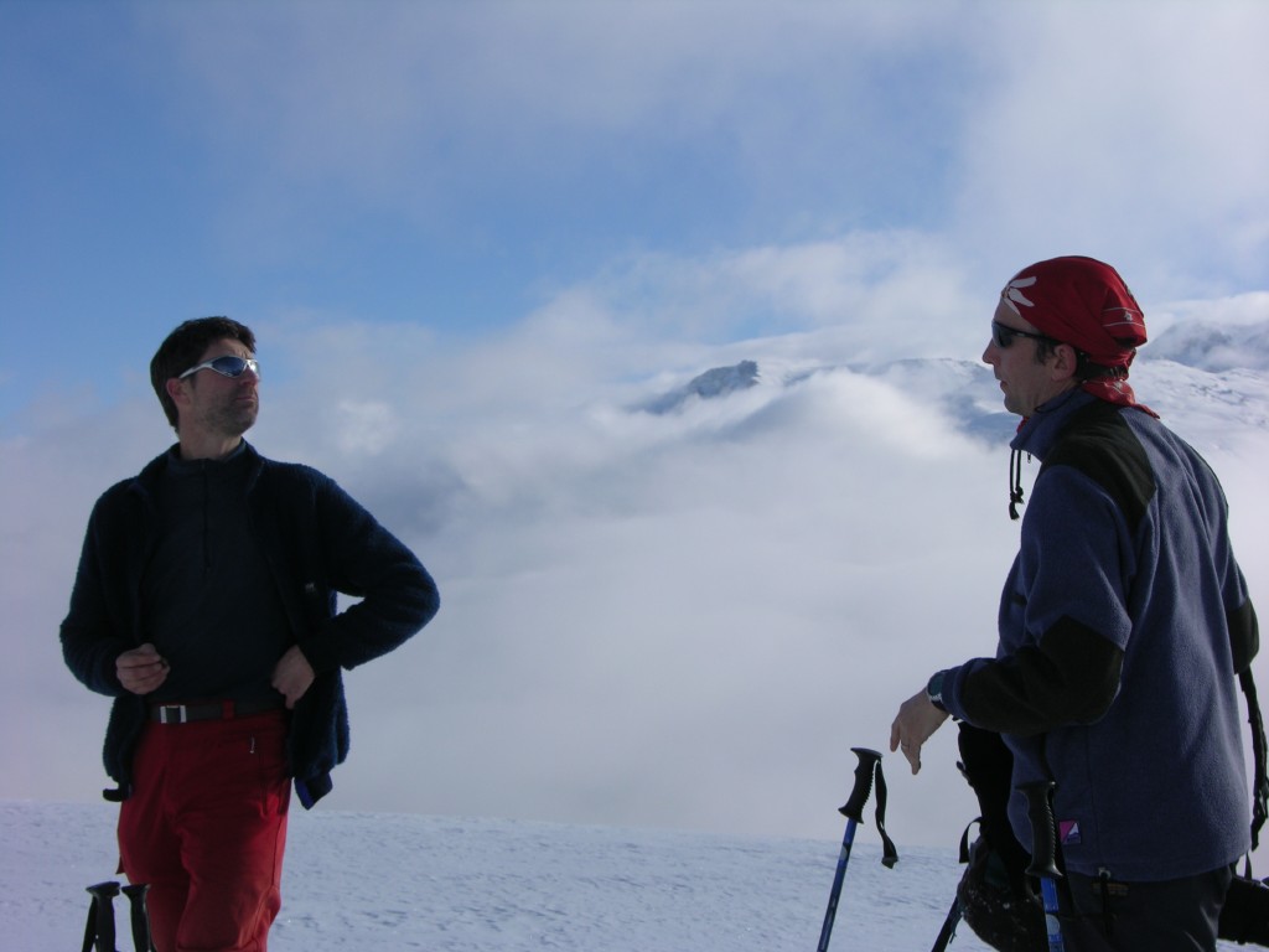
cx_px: 634
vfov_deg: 22.3
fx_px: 2420
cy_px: 476
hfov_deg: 29.4
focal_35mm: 66
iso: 50
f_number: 6.5
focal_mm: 16.8
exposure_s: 1/414
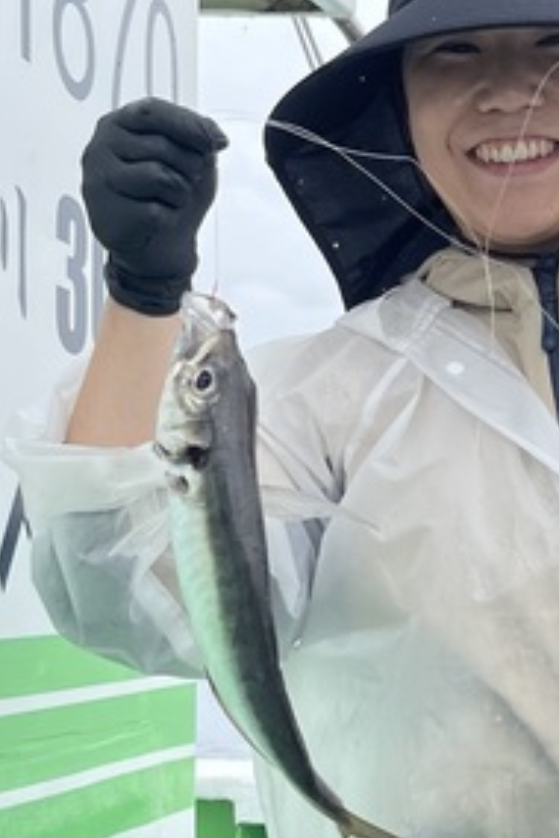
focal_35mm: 78
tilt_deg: +1.5
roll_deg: +1.9
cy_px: 588
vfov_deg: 25.8
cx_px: 538
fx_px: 1817
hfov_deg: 17.2
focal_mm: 5.1
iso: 32
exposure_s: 1/2786
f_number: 1.6
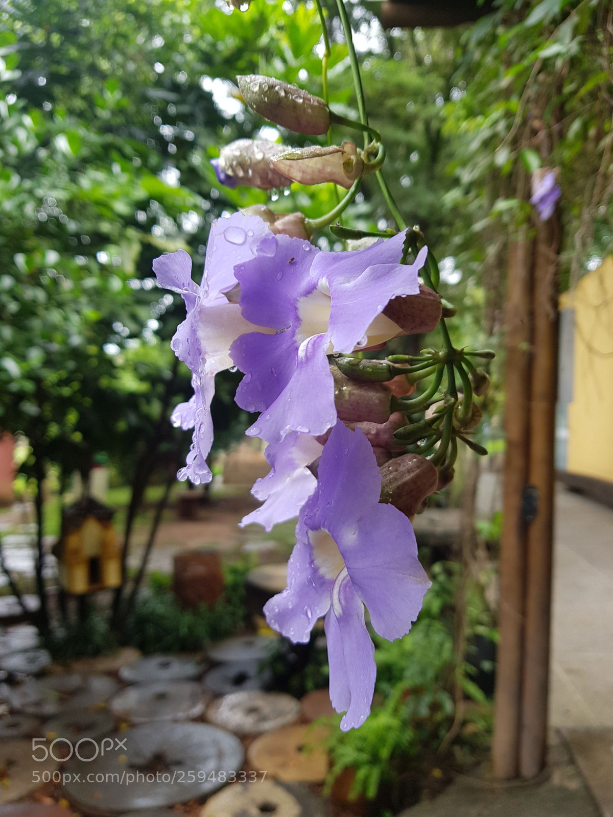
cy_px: 408
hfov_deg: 53.1
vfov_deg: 67.3
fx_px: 614
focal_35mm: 26
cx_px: 306
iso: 40
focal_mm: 4.2
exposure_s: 1/120
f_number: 1.7
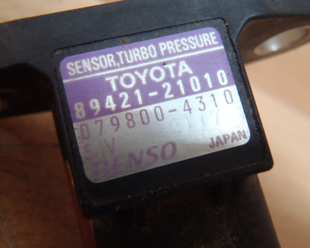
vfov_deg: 38.2
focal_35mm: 39
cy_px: 124
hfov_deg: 46.8
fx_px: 358
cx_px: 159
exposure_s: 1/8
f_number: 4.7
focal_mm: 6.64
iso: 200
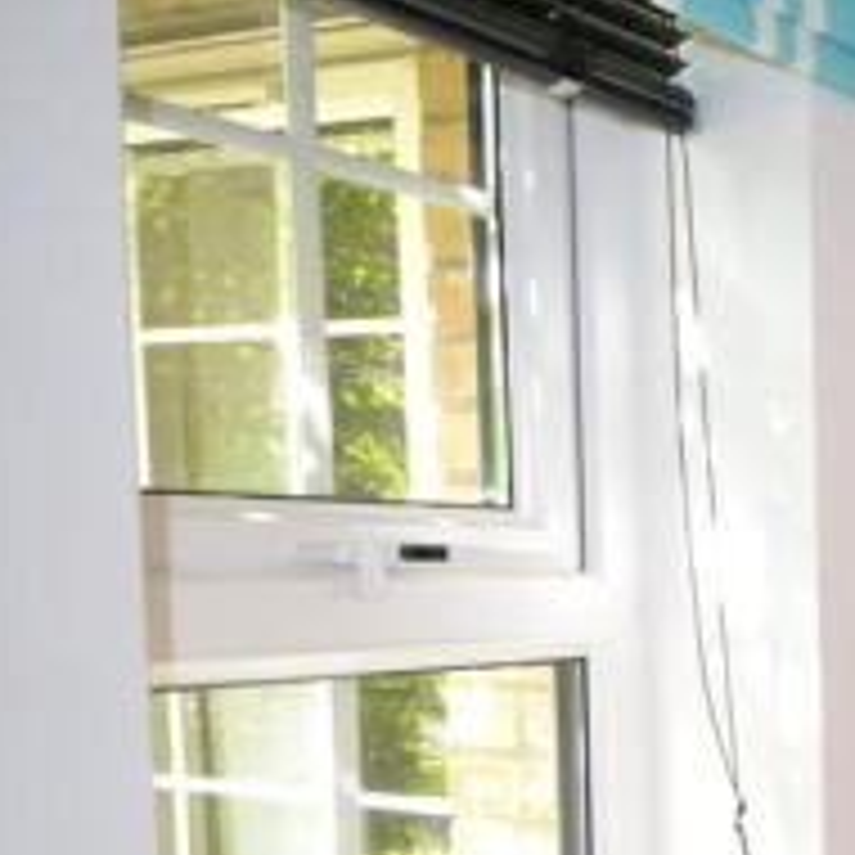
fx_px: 1230
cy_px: 686
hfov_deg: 23.9
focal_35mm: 44
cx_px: 1447
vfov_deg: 37.0
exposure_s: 1/60
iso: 640
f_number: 6.3
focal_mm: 10
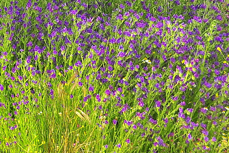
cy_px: -25
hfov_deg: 11.0
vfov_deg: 7.6
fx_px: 1144
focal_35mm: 180
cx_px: -110
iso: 400
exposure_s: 1/200
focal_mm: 31
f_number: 8
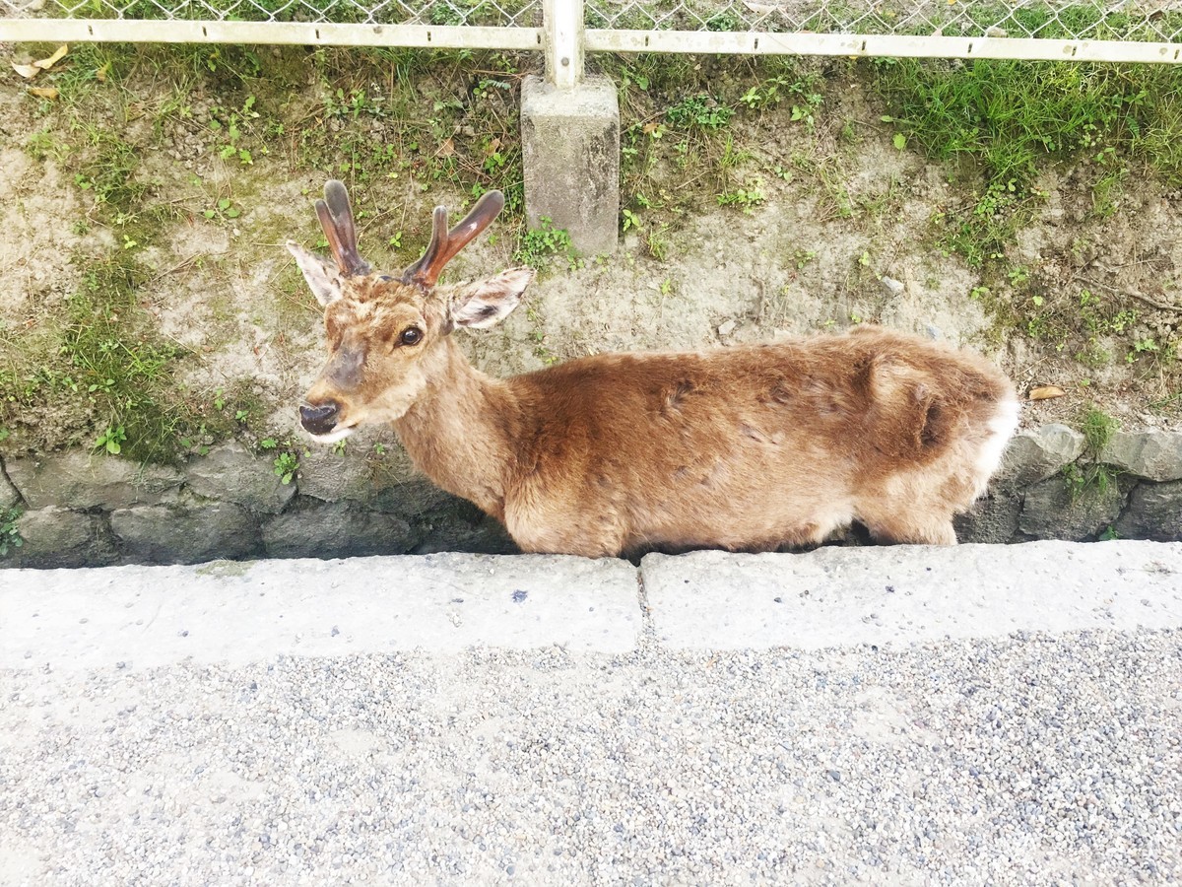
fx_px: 990
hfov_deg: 61.7
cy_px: 444
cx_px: 591
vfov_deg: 48.2
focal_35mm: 29
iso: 32
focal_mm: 4.15
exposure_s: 1/40
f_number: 2.2
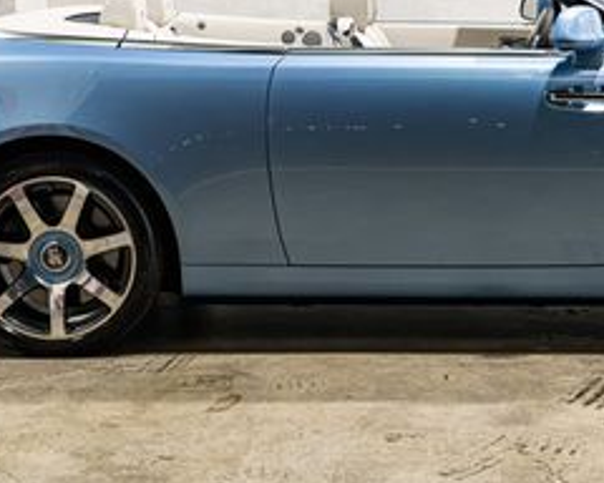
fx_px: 1519
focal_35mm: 85
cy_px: 104
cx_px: 408
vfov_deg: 17.9
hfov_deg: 22.4
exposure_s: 1/50
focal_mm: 34
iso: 1600
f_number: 4
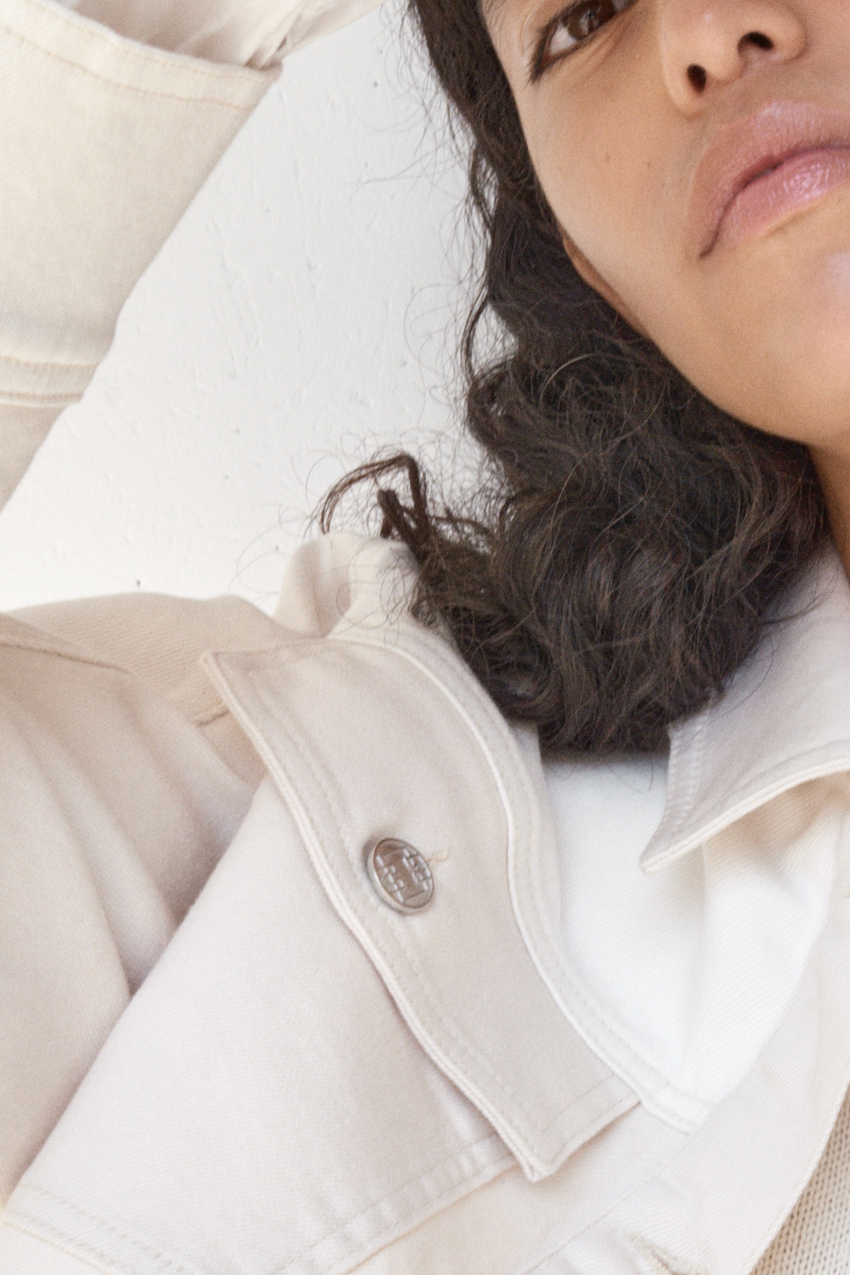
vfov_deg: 22.2
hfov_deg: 15.0
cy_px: 1099
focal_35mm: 90
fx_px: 3187
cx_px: 811
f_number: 11
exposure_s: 1/160
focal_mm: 35
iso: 400
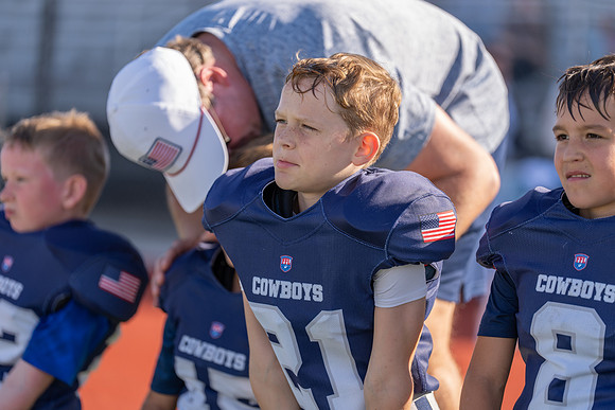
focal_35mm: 180
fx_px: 3076
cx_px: 308
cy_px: 205
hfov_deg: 11.4
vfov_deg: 7.6
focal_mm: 180
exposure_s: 1/800
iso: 100
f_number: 2.8
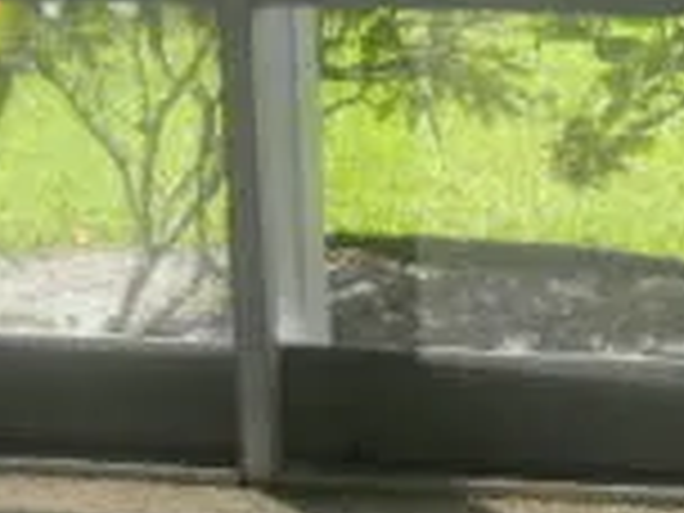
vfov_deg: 10.0
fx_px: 2905
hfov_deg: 13.1
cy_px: -9
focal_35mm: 147
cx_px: 792
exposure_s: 1/196
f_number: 3.6
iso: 80
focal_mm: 6.3
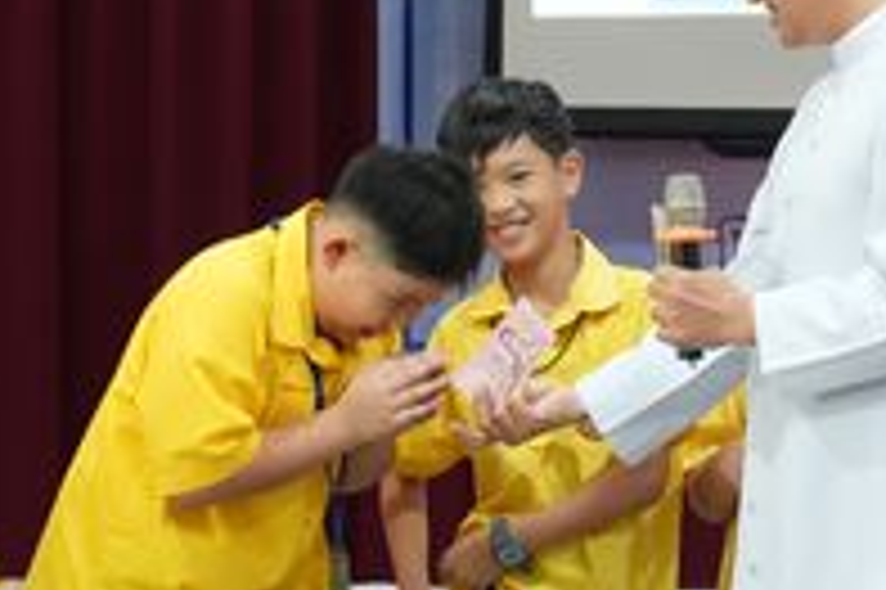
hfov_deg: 4.0
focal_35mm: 514
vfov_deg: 2.7
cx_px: 513
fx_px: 12646
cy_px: 259
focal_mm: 135
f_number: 5.6
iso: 4000
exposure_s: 1/80
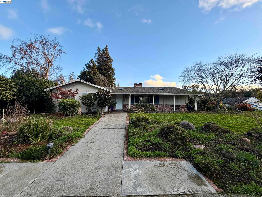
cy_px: 98
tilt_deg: +4.5
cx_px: 131
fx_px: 106
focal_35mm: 14
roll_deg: +0.6
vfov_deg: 85.7
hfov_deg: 102.1
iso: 64
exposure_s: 1/502
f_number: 2.2
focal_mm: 2.22
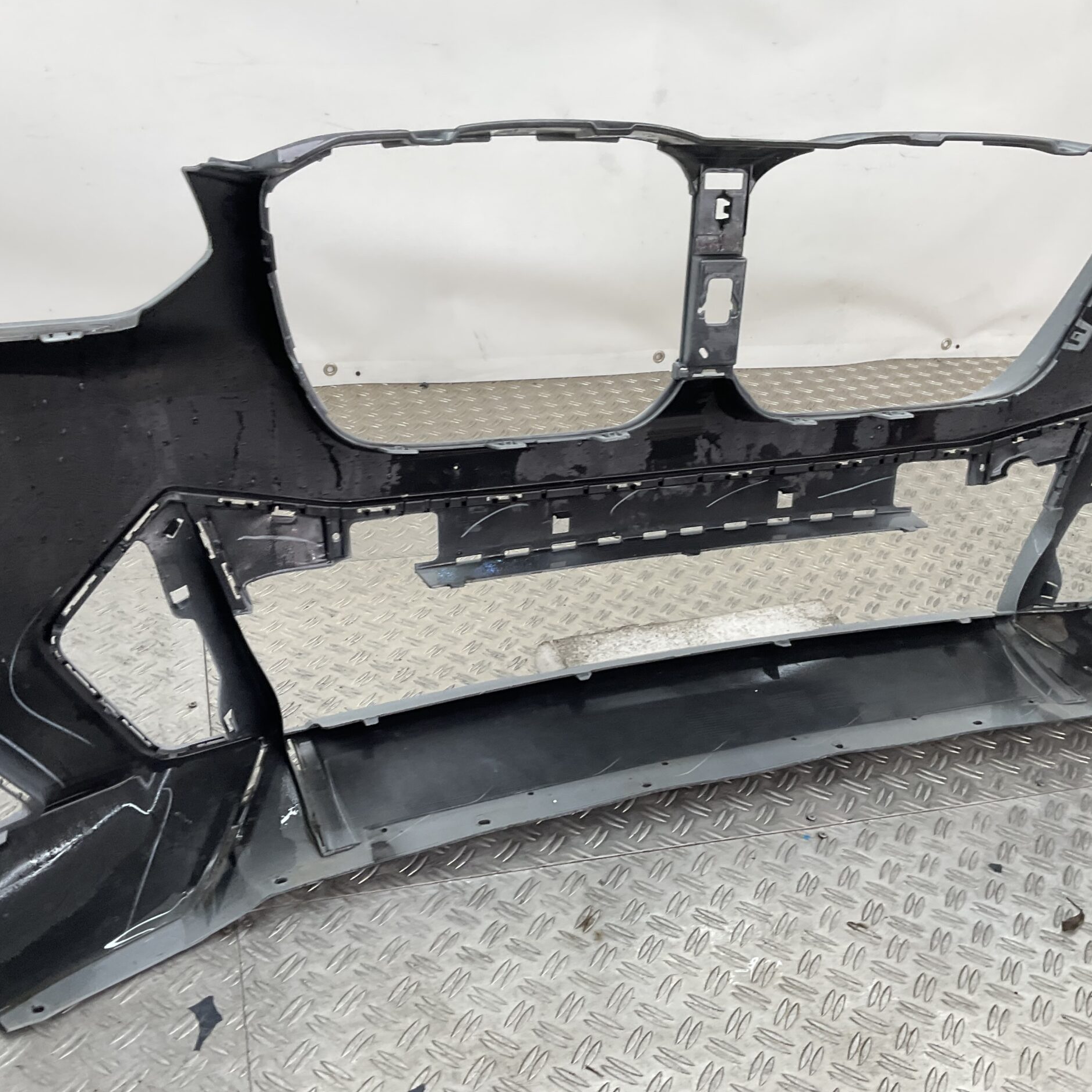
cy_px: 557
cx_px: 540
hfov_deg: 47.2
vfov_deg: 47.2
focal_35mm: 35
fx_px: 1249
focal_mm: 3
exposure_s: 1/120
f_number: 1.8
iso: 25
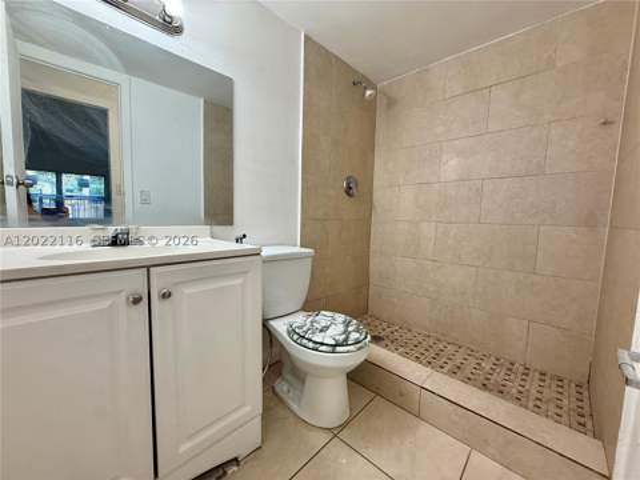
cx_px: 320
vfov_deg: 85.7
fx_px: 259
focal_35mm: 14
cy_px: 240
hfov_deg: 102.1
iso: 125
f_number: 2.2
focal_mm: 2.22
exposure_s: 1/120
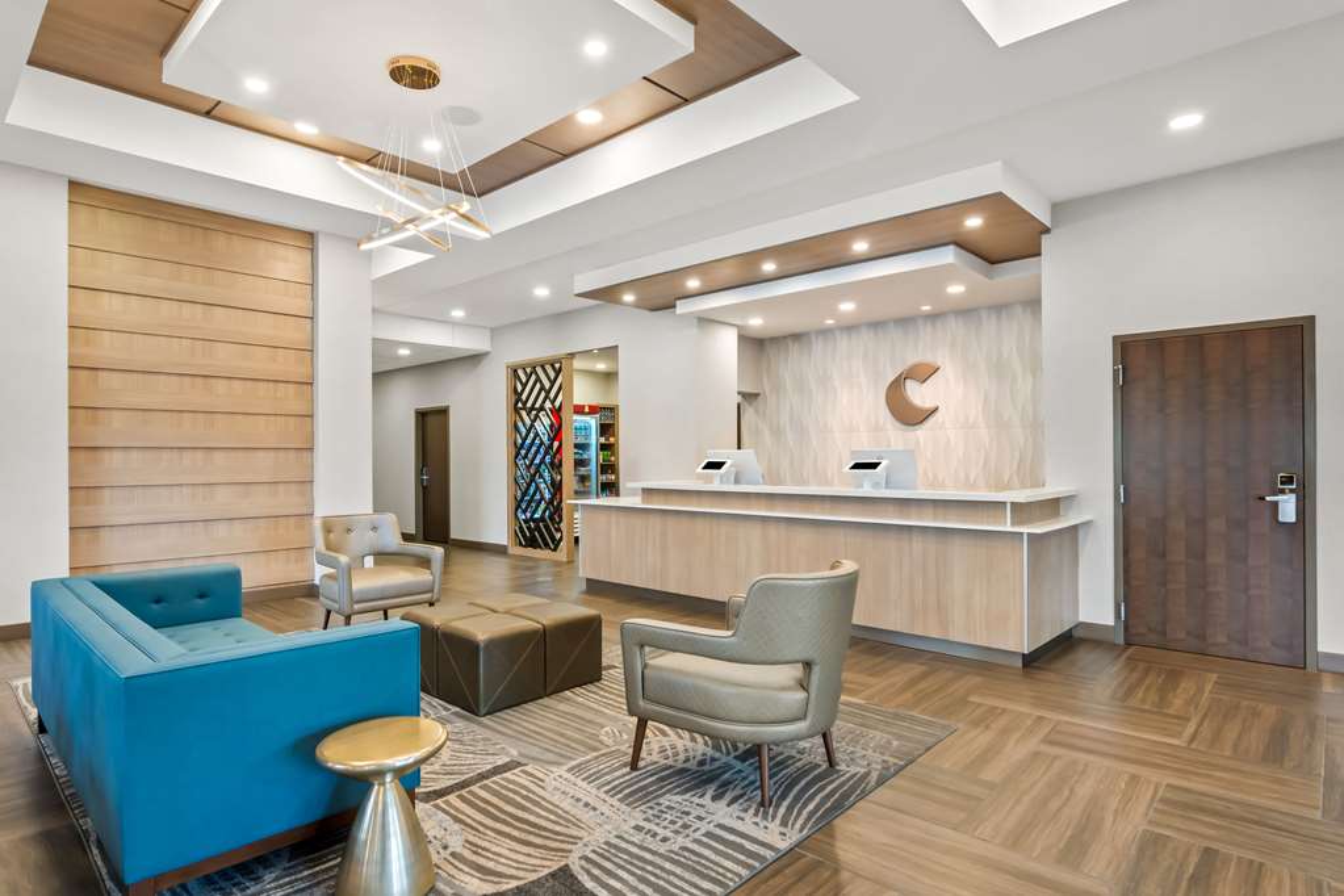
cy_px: 448
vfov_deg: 67.4
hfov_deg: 90.0
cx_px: 672
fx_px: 672
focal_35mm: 18
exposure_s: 1/1.25
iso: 320
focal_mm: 12
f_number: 6.3
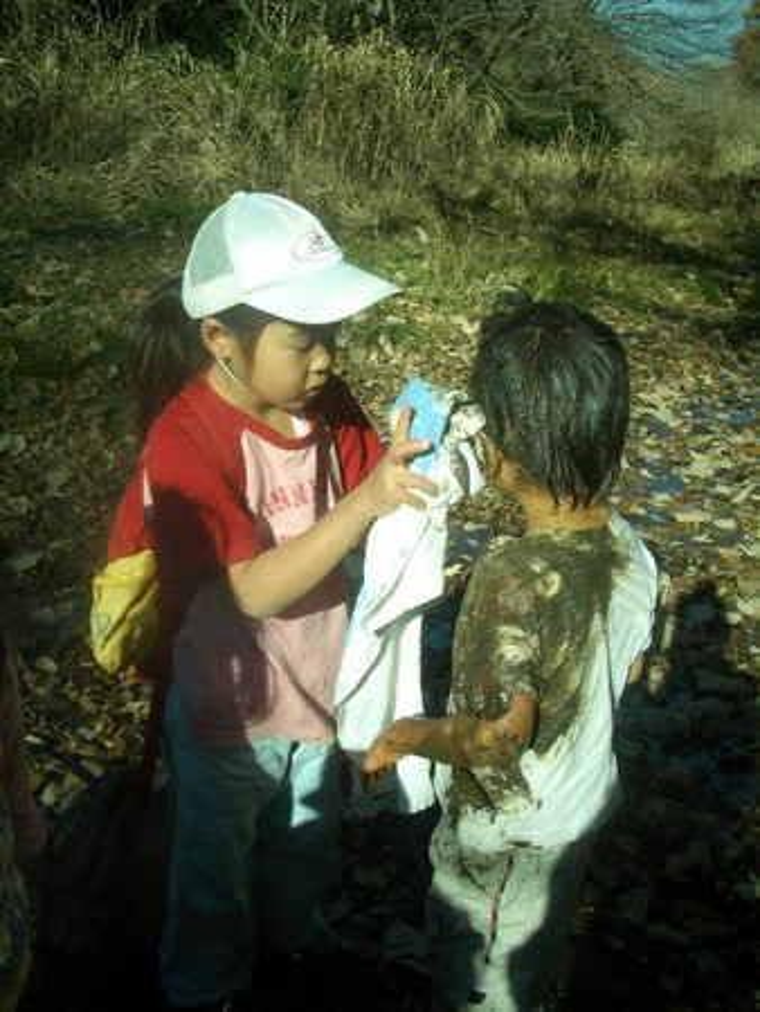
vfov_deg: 52.6
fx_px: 1024
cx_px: 380
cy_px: 506
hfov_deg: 40.7
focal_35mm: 35
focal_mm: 5.8
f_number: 4.3
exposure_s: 1/500
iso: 50
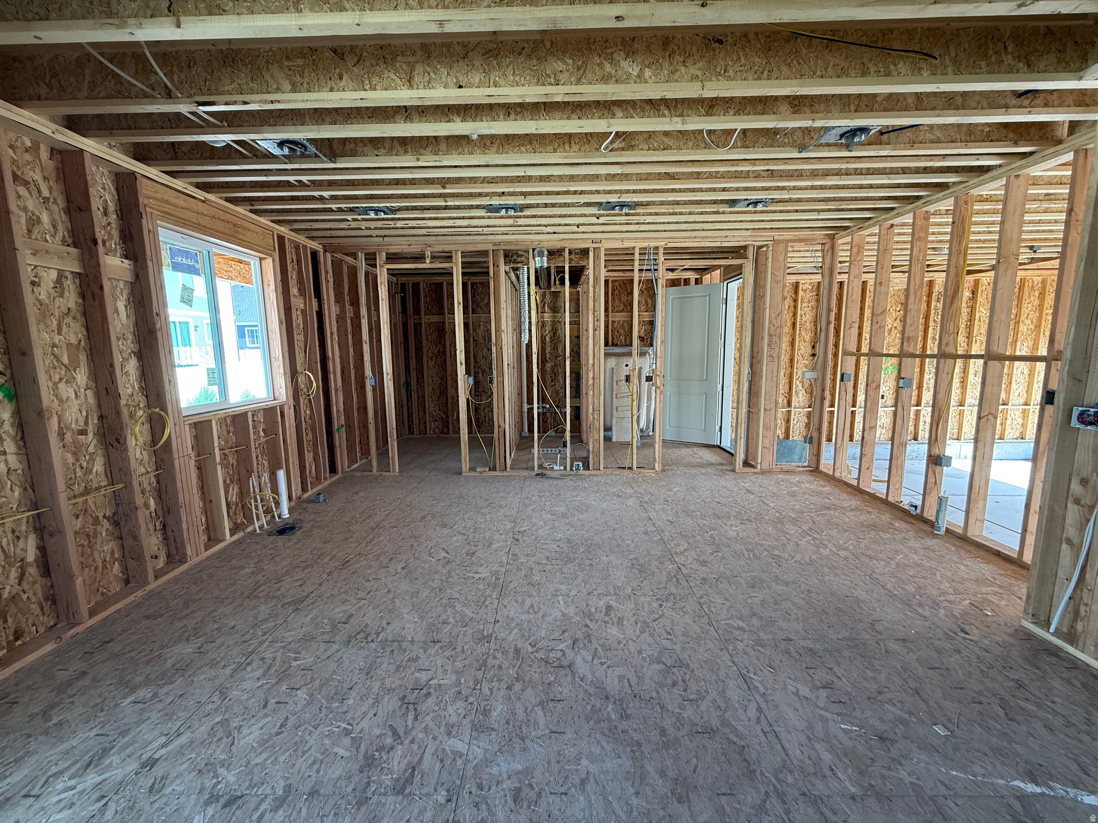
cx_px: 549
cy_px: 412
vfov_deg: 85.7
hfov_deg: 102.1
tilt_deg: -7.6
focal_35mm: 14
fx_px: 444
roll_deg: +1.1
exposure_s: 1/99
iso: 160
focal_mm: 2.22
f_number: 2.2
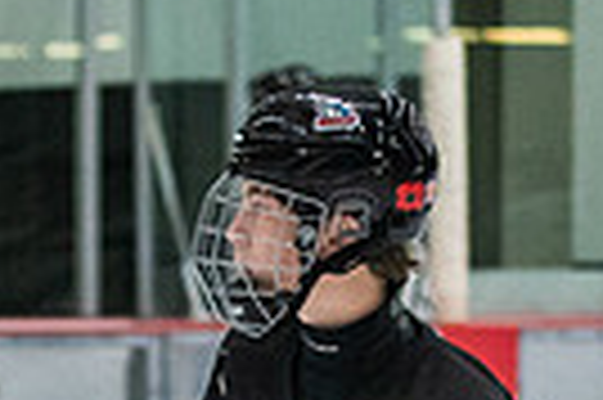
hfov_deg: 3.5
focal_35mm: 584
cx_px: 353
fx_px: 9770
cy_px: 713
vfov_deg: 2.3
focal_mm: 75
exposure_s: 1/640
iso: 1250
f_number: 2.8
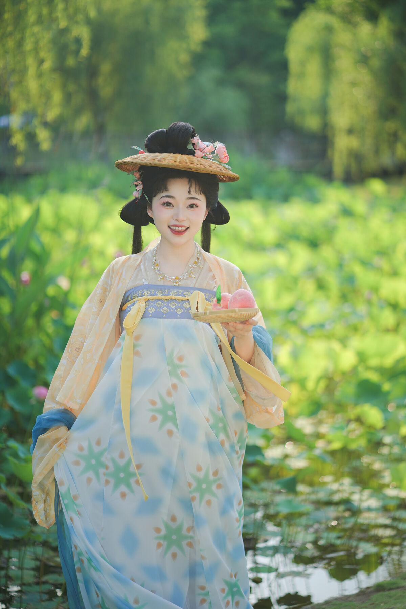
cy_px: 304
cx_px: 203
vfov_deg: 23.9
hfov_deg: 16.1
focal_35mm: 85
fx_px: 1438
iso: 80
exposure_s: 1/1250
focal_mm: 85
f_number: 1.8
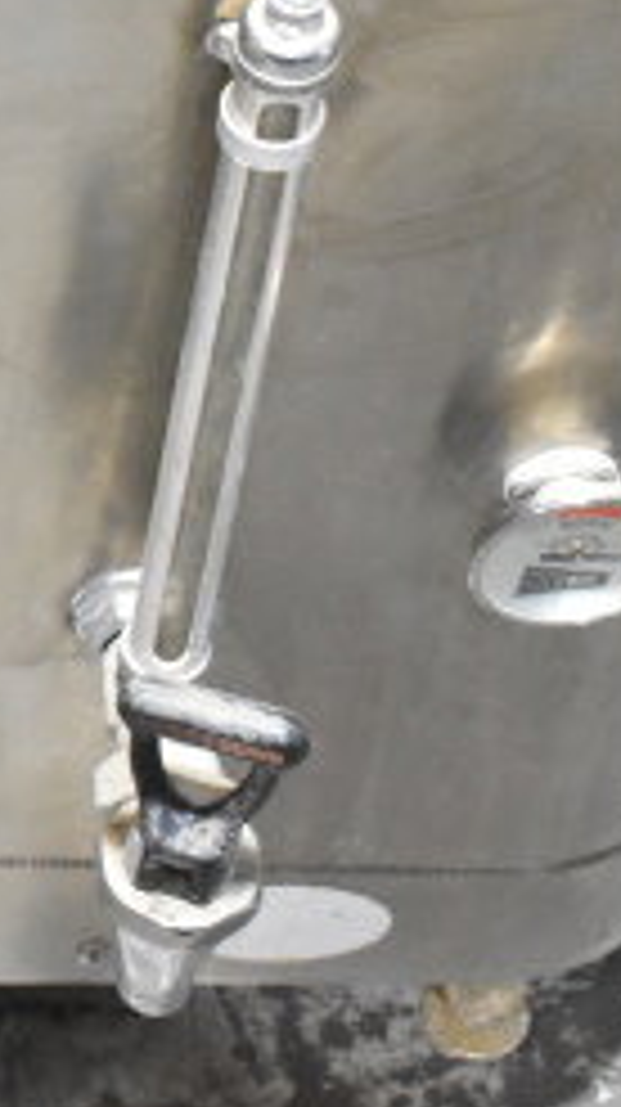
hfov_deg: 7.5
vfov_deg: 13.8
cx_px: -608
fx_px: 4576
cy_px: 358
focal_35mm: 156
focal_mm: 40
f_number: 7.1
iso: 6400
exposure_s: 1/200
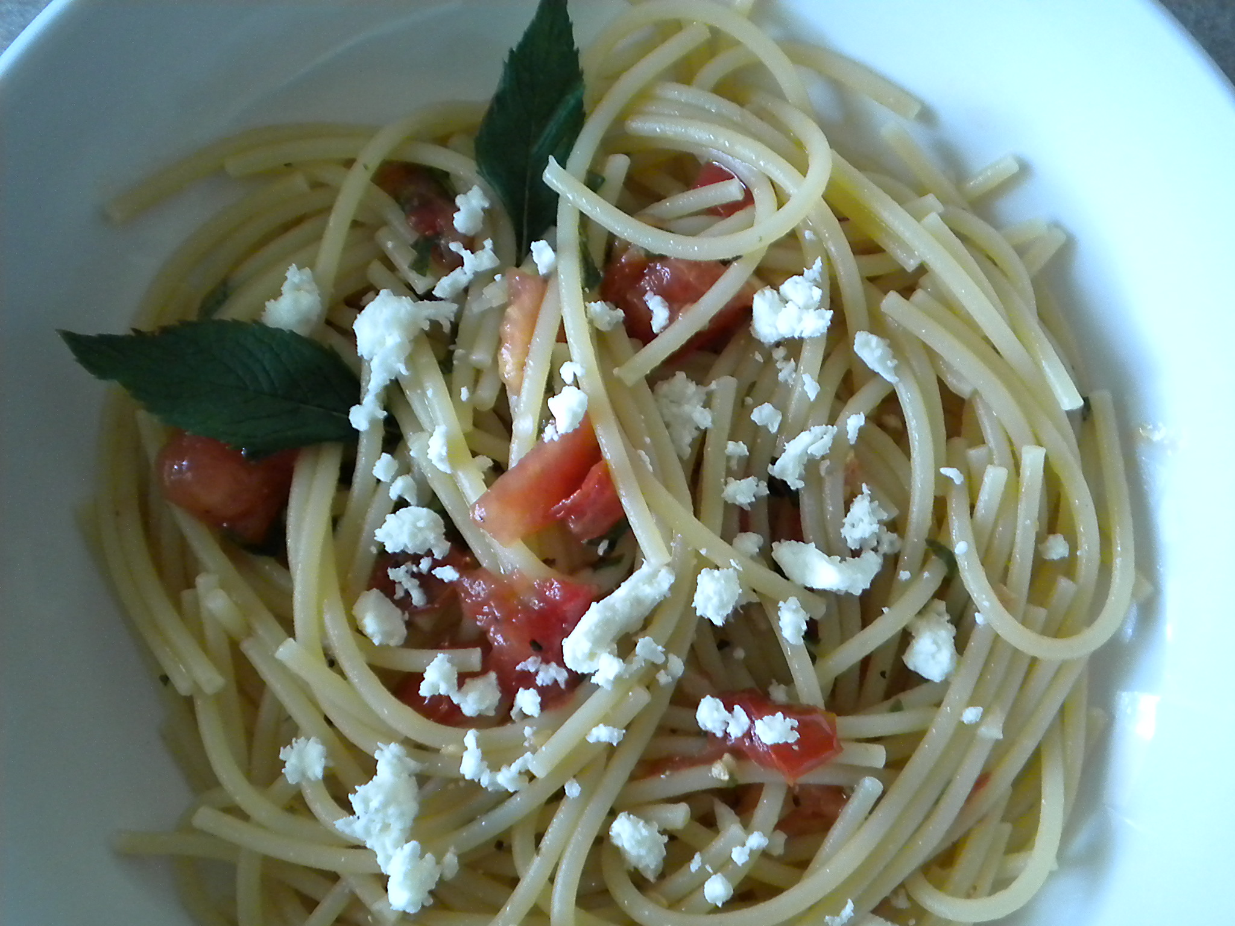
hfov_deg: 45.8
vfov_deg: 35.1
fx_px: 1463
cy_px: 463
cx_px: 618
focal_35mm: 41
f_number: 3.5
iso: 400
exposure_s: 1/21.7
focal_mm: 7.4
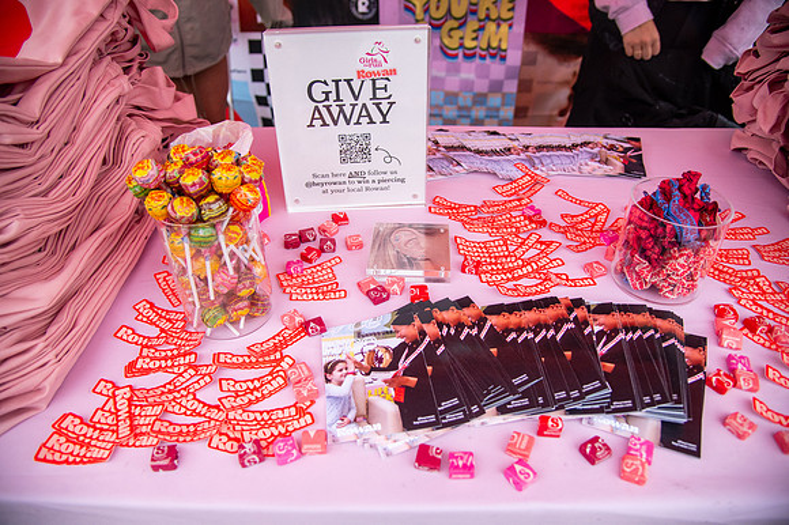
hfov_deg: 73.8
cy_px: 262
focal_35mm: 24
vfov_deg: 53.1
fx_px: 526
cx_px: 394
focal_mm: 24
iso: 2000
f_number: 4
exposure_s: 1/640
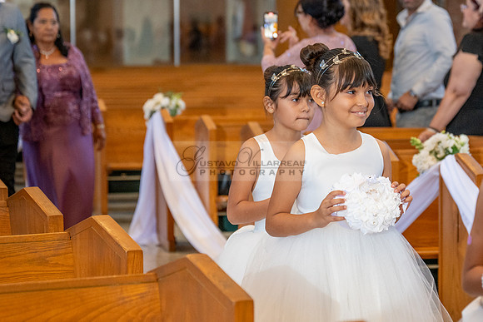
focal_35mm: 123
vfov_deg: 11.2
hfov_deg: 16.6
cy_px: 153
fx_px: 1647
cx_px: 333
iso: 1000
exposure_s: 1/200
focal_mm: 70
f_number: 3.2
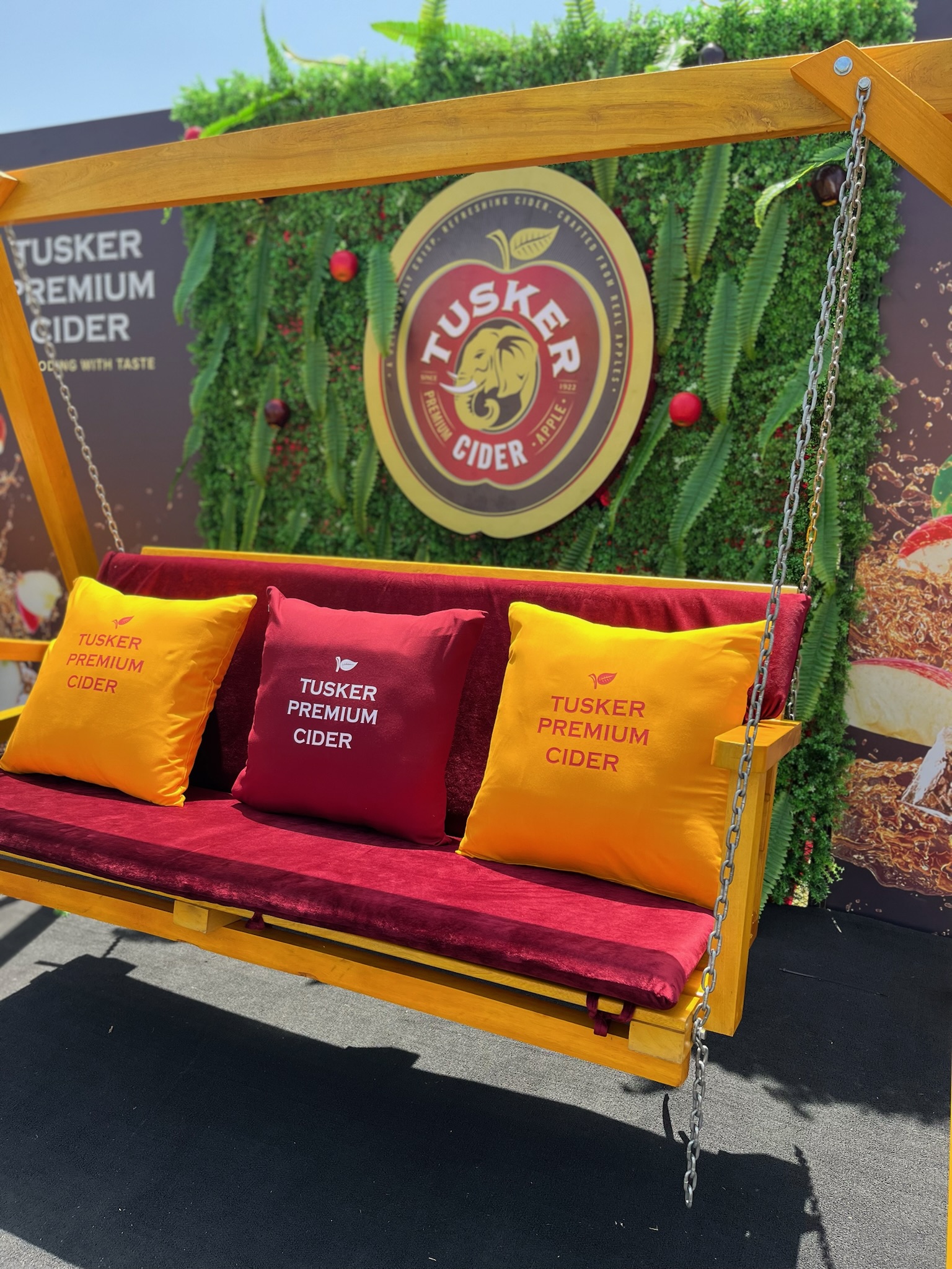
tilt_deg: -10.9
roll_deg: -1.6
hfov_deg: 53.1
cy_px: 634
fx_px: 953
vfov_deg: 67.3
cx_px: 476
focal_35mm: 26
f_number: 1.6
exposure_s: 1/772
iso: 50
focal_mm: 5.1
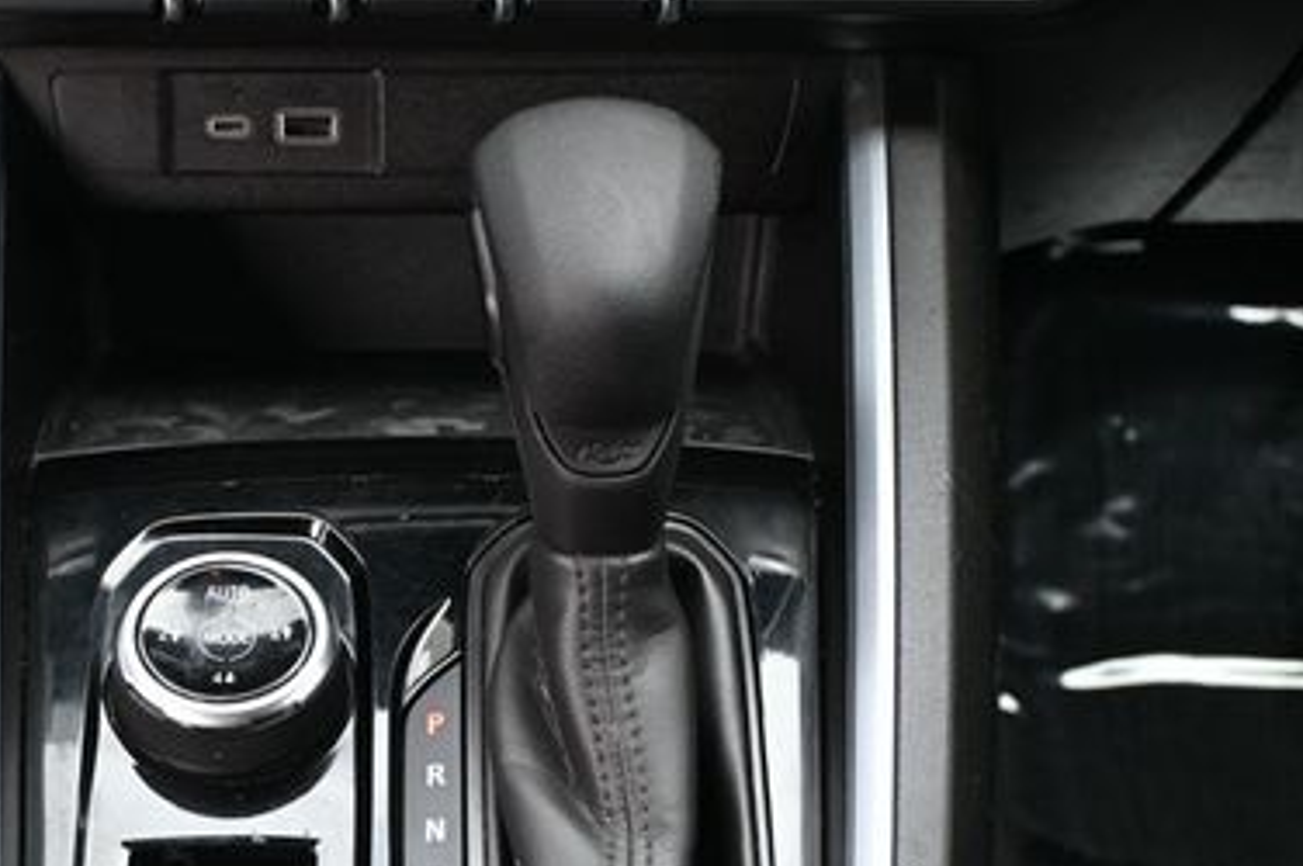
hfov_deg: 25.1
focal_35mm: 80
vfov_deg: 16.8
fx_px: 2908
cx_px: 426
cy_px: 679
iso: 900
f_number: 5
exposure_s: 1/125
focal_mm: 31.5
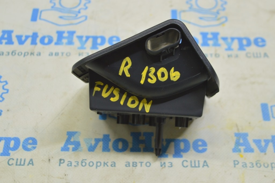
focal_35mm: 69
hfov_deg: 29.3
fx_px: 527
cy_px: 92
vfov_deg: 19.7
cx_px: 138
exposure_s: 1/20
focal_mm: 46
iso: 400
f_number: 5.6
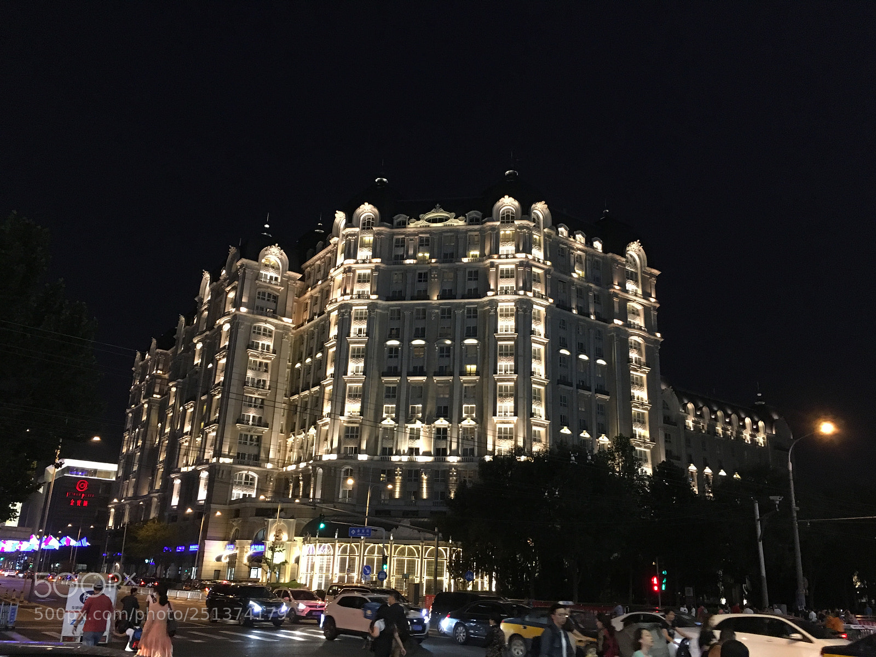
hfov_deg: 61.7
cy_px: 328
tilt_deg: +19.4
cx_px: 438
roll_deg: -2.1
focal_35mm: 29
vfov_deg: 48.2
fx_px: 734
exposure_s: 1/17
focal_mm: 4.15
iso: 200
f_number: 2.2
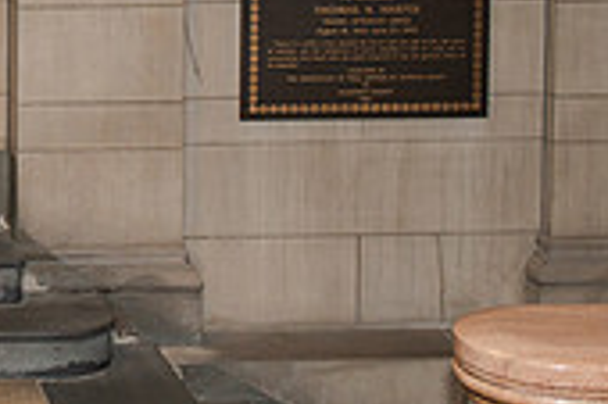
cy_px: -159
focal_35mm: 125
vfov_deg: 10.6
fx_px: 2109
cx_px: -329
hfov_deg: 15.1
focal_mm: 35
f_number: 3.5
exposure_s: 1/200
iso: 1000
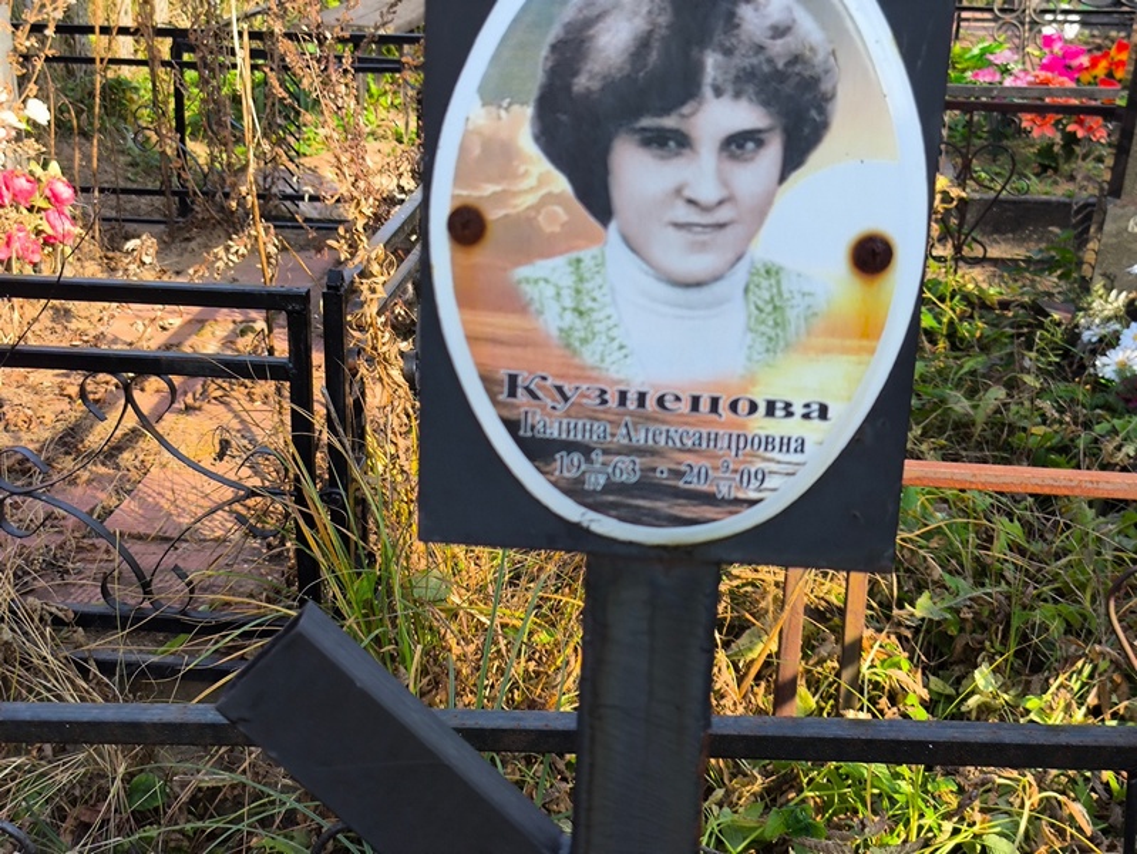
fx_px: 1643
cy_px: 427
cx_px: 568
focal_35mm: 50
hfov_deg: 38.2
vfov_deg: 29.1
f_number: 1.7
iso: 50
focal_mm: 4.71
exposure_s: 1/470
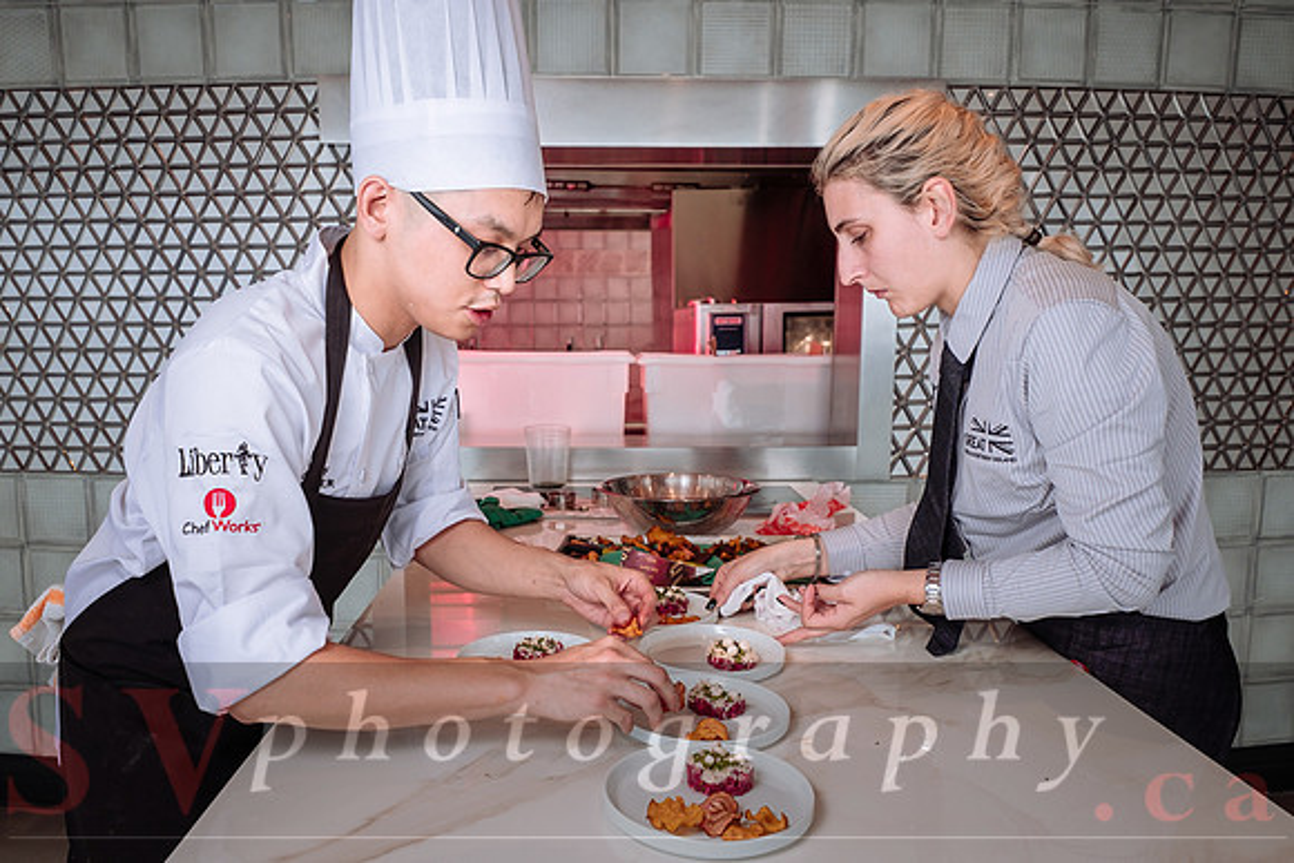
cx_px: 617
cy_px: 459
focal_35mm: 26
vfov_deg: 49.4
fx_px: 939
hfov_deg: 69.1
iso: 200
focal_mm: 16
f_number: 3.2
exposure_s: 1/200
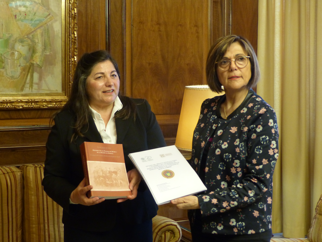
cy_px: 121
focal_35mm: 56
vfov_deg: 26.1
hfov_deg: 34.3
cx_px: 161
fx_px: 521
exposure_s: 1/25
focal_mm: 10.1
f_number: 2.8
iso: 400
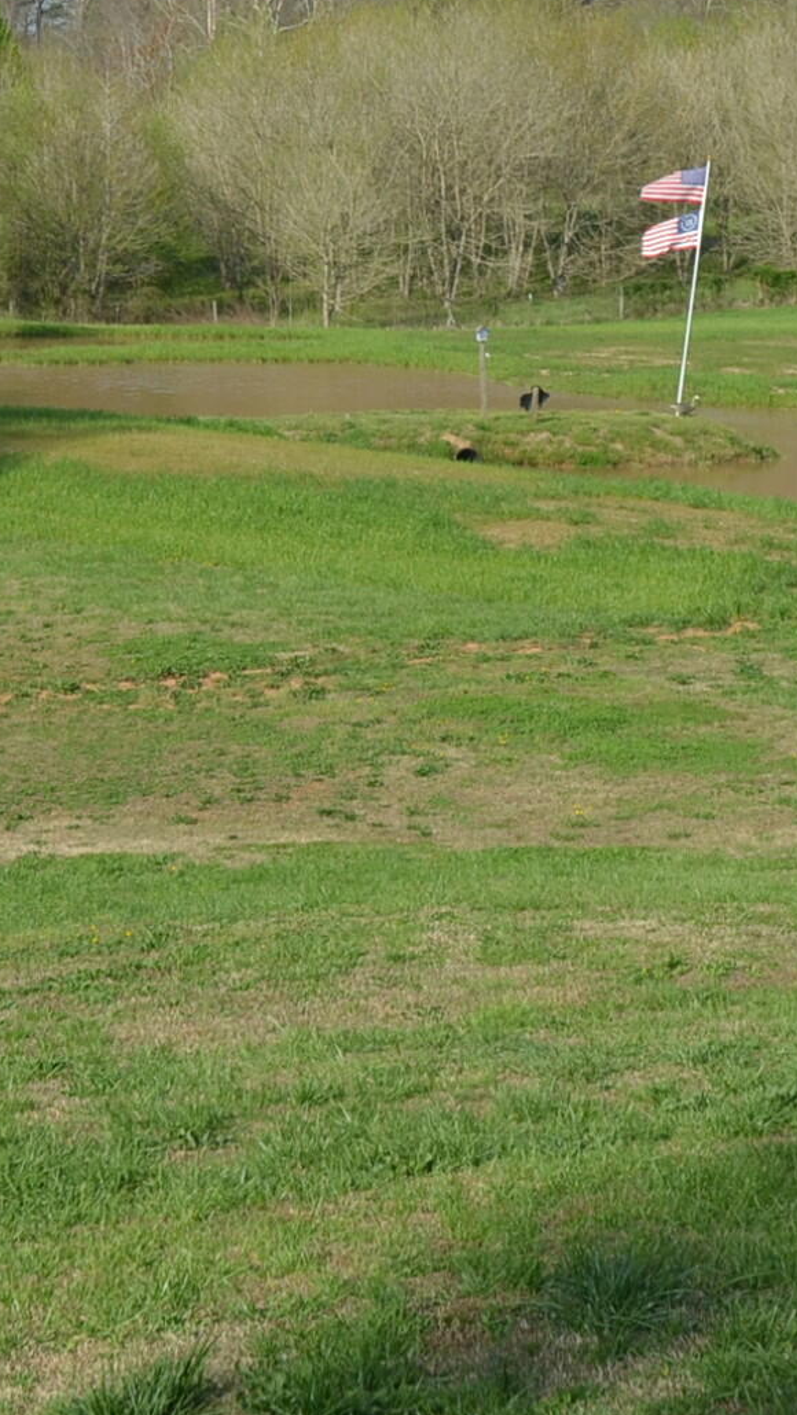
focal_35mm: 101
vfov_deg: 21.0
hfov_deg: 11.9
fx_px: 3801
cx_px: 572
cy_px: 386
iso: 125
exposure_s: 1/250
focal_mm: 27
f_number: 8
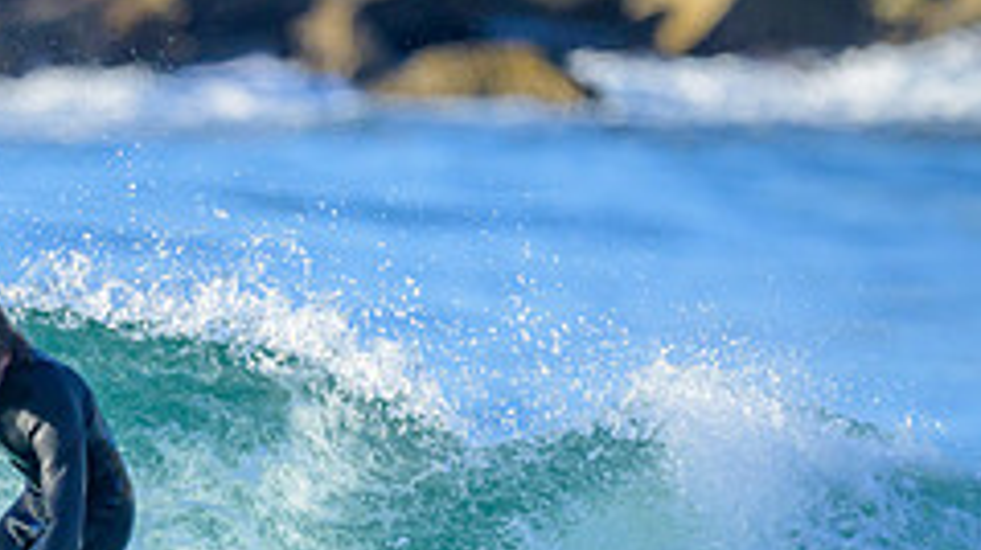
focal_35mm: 2793
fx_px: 72595
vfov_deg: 0.4
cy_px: 589
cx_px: -117
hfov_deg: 0.8
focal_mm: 800
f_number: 6.3
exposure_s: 1/2000
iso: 800
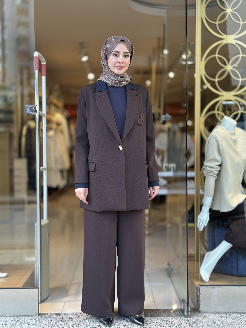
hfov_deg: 30.3
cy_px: 164
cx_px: 123
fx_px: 455
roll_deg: -0.1
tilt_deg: -2.5
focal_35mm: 48
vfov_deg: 39.7
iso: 125
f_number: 1.78
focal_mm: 6.86
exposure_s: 1/127
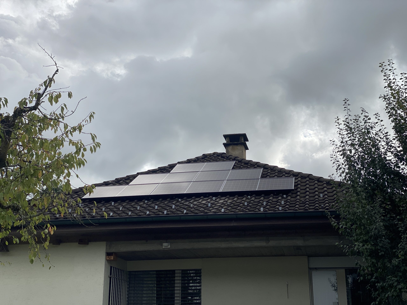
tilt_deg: +18.7
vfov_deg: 28.0
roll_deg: -1.5
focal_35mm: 52
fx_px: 611
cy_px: 152
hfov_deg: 36.8
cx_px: 204
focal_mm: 6
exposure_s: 1/1996
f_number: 2
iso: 20
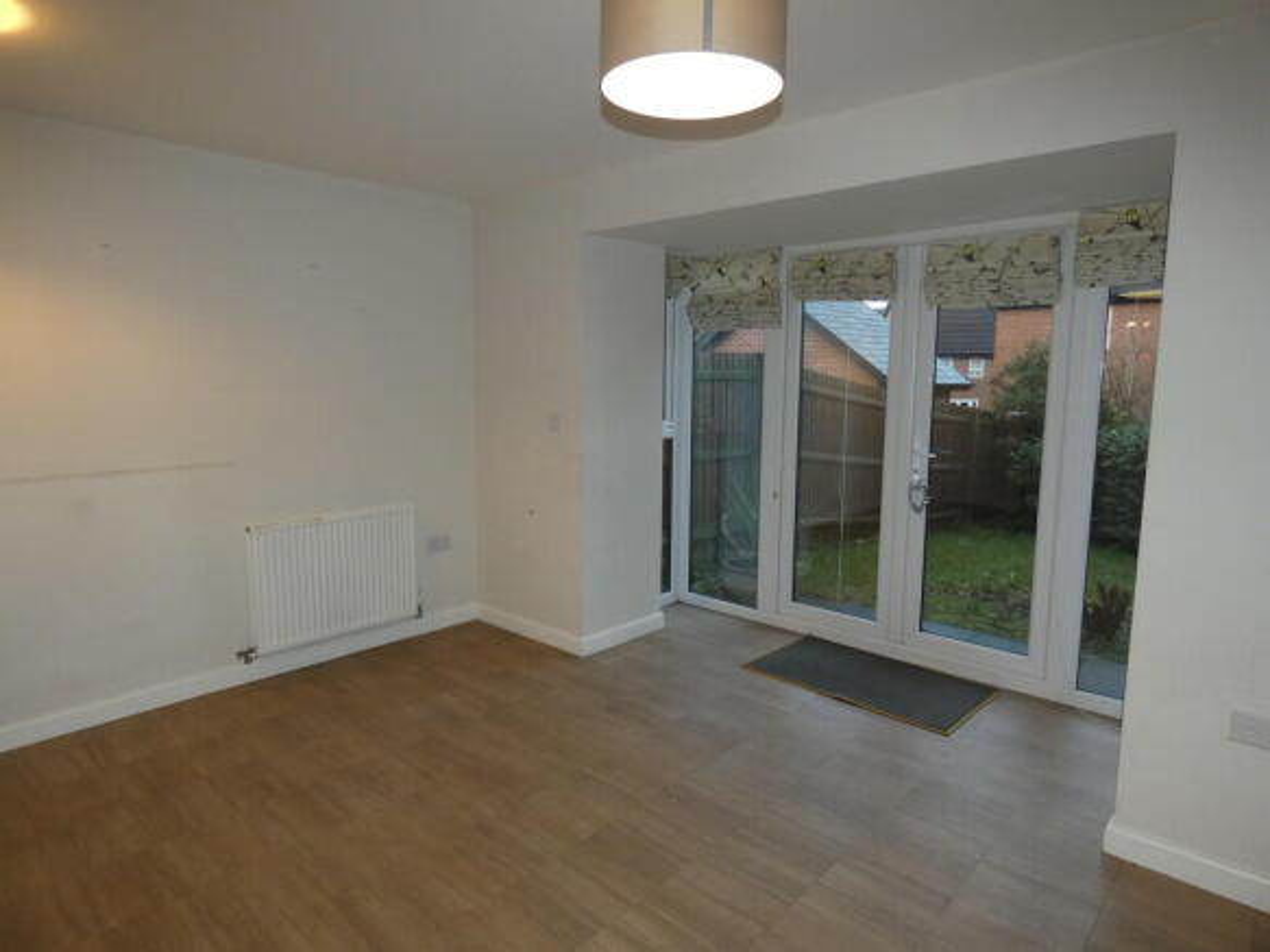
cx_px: 635
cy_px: 476
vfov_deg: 66.0
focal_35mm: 20
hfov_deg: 81.8
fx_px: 734
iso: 160
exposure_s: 1/60
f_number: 2.8
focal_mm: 3.6
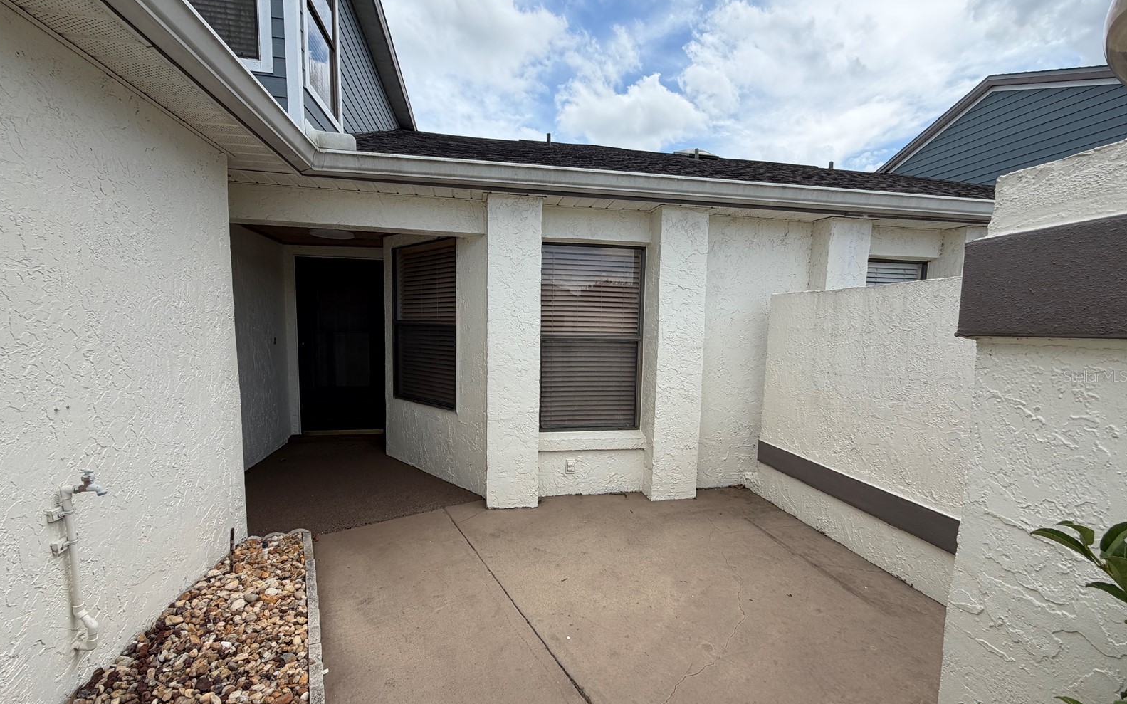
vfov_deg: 74.7
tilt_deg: -5.5
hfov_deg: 101.5
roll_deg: -0.1
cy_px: 376
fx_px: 461
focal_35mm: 15
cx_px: 561
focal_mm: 2.22
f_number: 2.2
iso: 25
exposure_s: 1/770
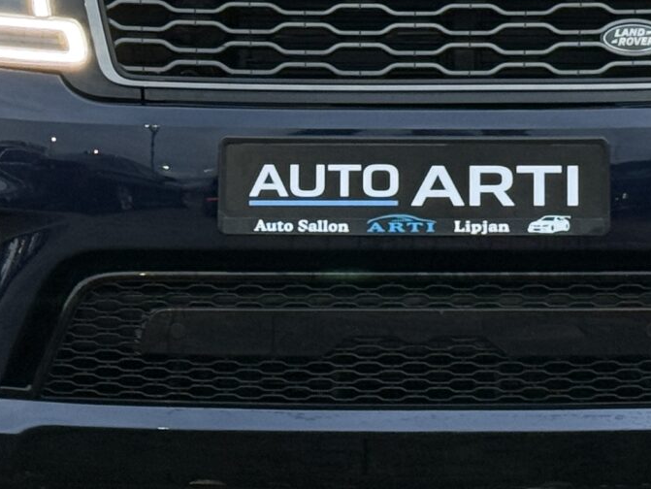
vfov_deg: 8.0
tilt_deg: -1.3
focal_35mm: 183
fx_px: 3443
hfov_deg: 10.8
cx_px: 444
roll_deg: +0.0
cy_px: -217
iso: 200
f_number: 1.78
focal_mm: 6.76
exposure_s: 1/71
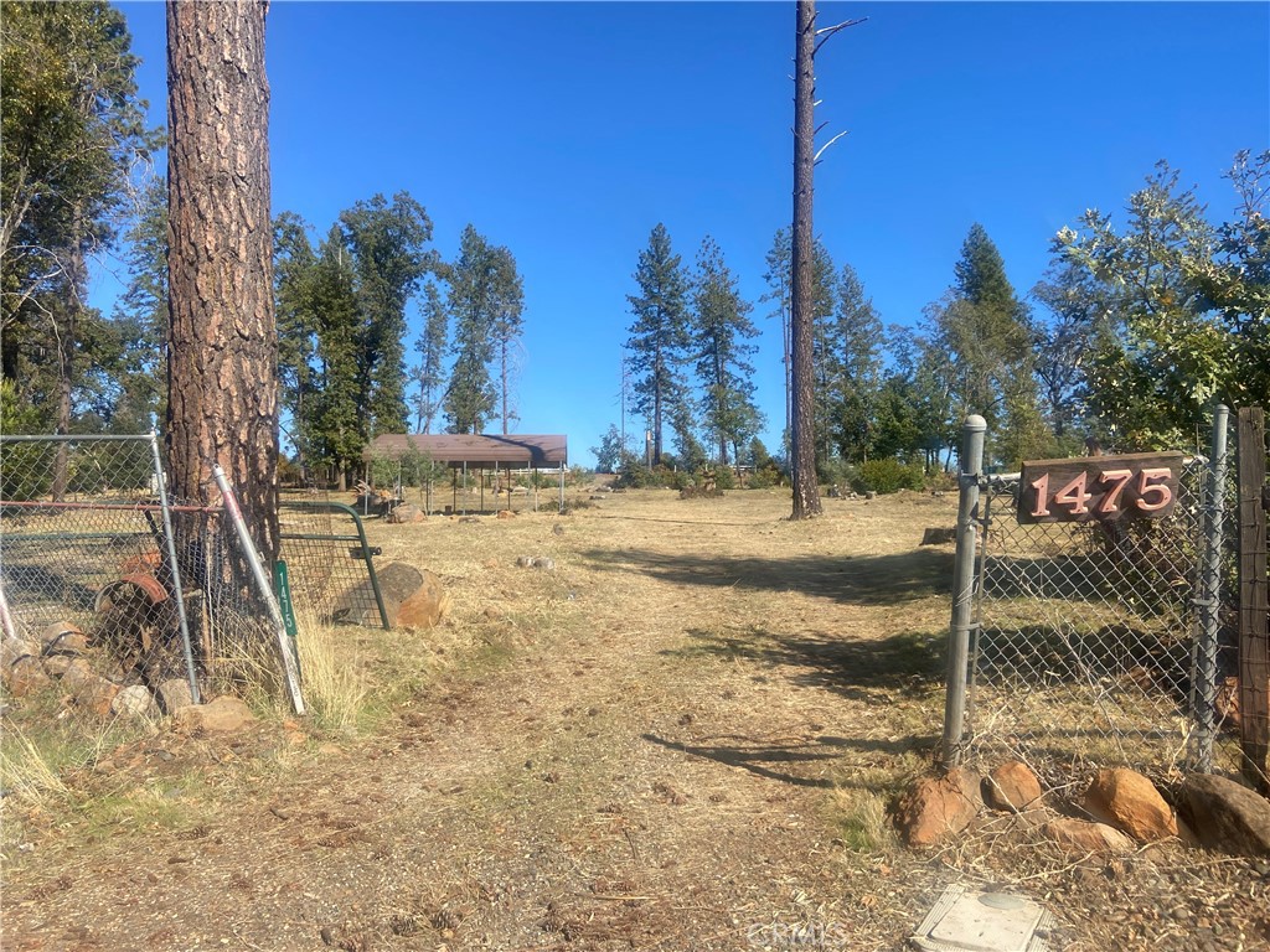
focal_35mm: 26
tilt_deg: +5.7
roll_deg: -0.9
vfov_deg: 53.1
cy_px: 476
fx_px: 954
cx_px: 635
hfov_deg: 67.3
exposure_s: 1/2513
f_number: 1.8
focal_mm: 4.25
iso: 32
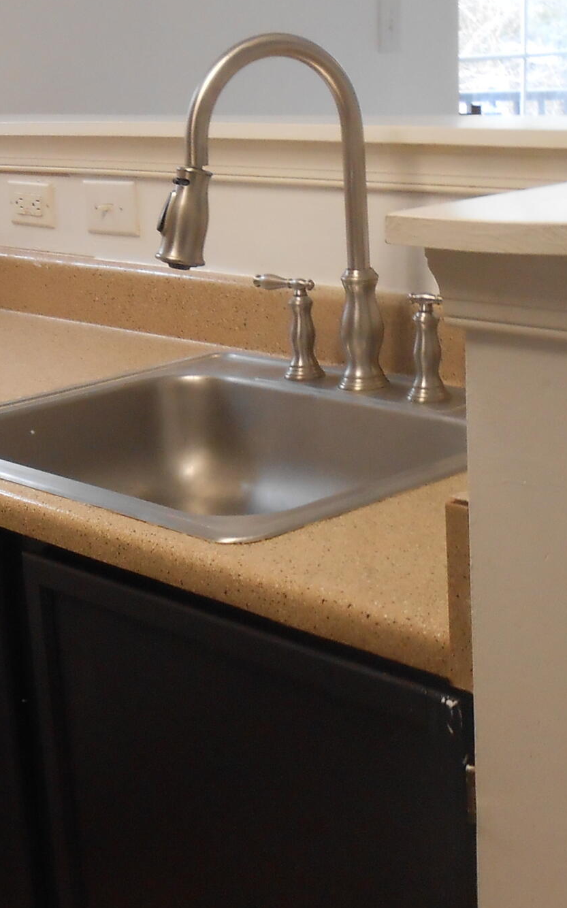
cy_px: 489
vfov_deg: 33.0
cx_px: 148
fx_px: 1534
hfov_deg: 20.8
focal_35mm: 62
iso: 160
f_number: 3.5
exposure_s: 1/30
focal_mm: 4.6
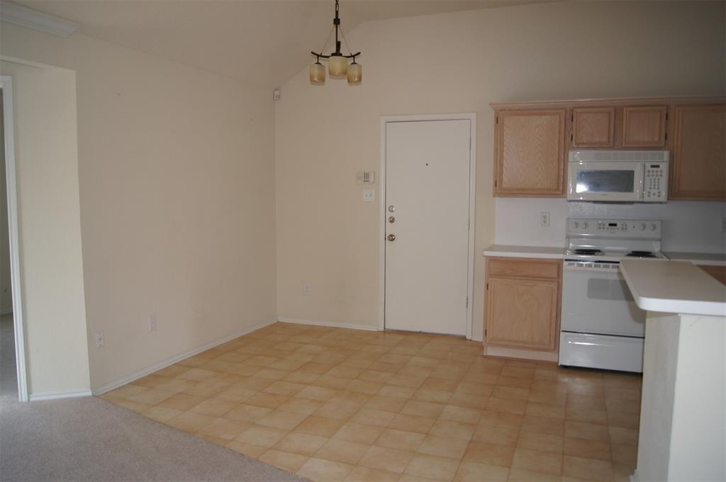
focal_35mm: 27
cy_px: 241
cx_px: 363
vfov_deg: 47.8
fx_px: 544
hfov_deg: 67.4
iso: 125
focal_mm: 18
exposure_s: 1/60
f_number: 3.5
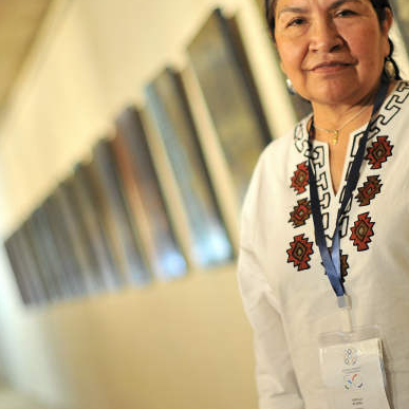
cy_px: 230
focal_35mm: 108
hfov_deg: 16.1
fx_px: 1444
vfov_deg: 16.1
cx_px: 263
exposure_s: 1/250
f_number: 1.4
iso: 1250
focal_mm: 50
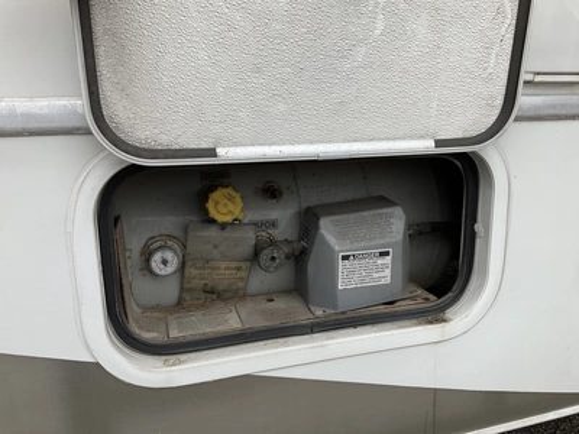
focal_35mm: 29
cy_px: 217
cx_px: 290
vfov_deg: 48.2
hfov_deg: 61.7
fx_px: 485
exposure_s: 1/829
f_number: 1.8
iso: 25
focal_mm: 3
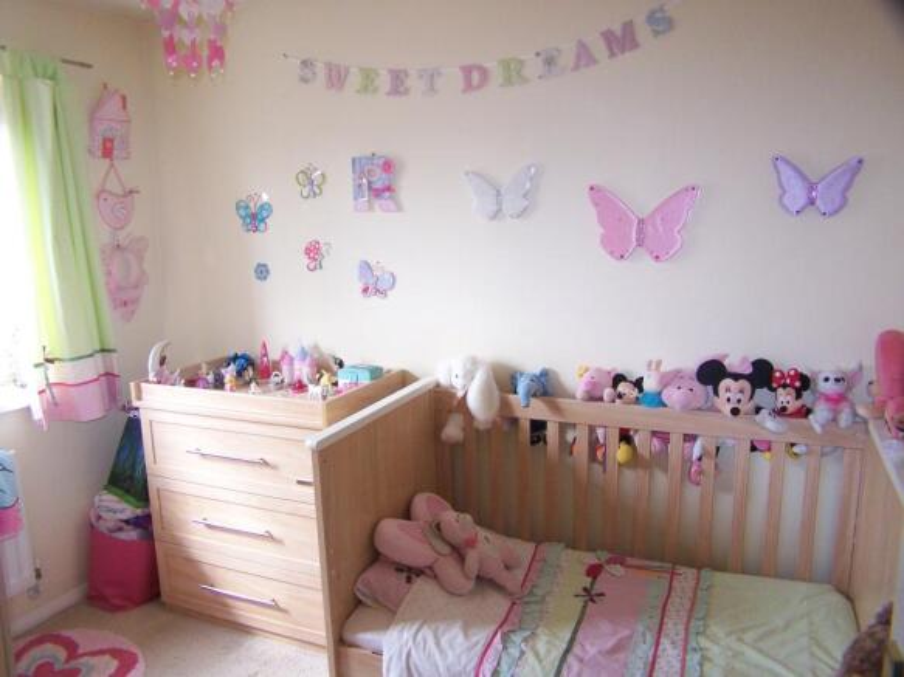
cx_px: 452
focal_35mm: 38
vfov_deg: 37.7
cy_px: 338
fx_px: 992
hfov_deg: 49.0
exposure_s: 1/50
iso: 160
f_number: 2.8
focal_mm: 6.3
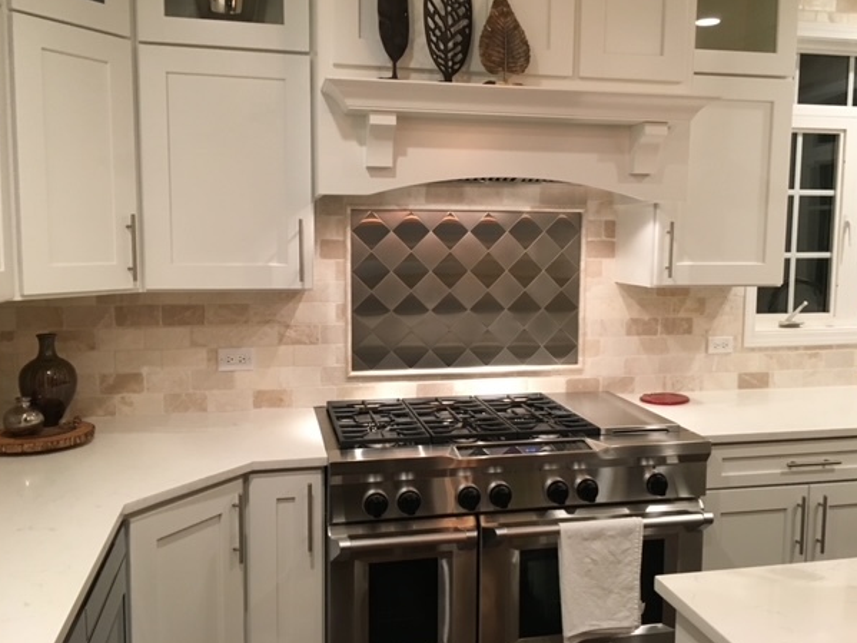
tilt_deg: -4.4
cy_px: 308
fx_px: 767
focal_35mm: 31
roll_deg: +0.1
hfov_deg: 58.4
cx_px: 436
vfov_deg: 45.4
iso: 125
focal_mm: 4.15
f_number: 2.2
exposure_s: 1/30
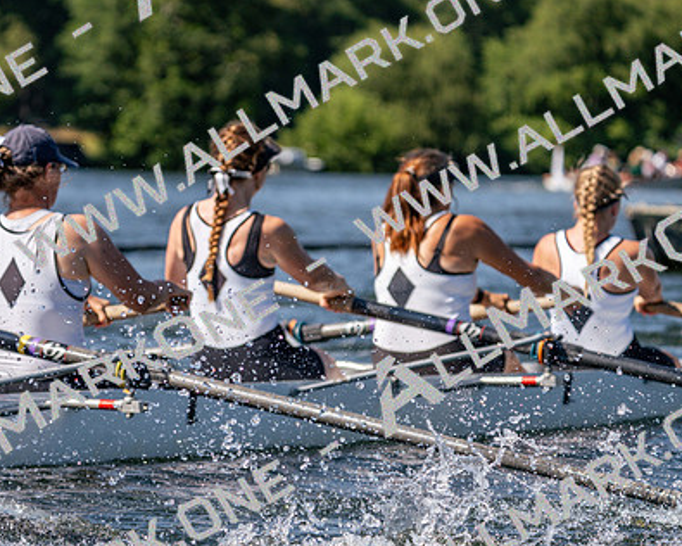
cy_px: 274
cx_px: 228
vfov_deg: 5.6
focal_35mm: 276
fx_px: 5571
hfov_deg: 7.0
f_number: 5.6
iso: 200
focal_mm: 200
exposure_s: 1/1600
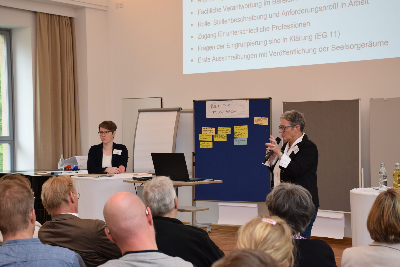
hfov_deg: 29.9
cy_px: 134
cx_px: 200
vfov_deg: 20.2
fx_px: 750
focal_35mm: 68
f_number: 6.3
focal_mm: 45
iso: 1000
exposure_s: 1/80
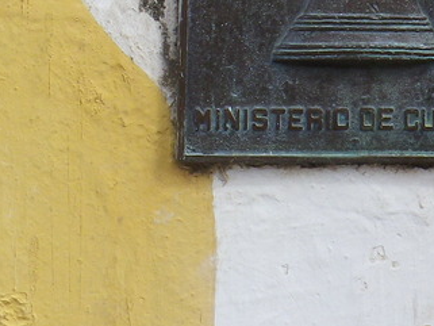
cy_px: -41
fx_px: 1593
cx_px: -124
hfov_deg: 14.9
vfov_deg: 11.5
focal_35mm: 127
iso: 80
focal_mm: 6.1
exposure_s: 1/60
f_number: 9.2
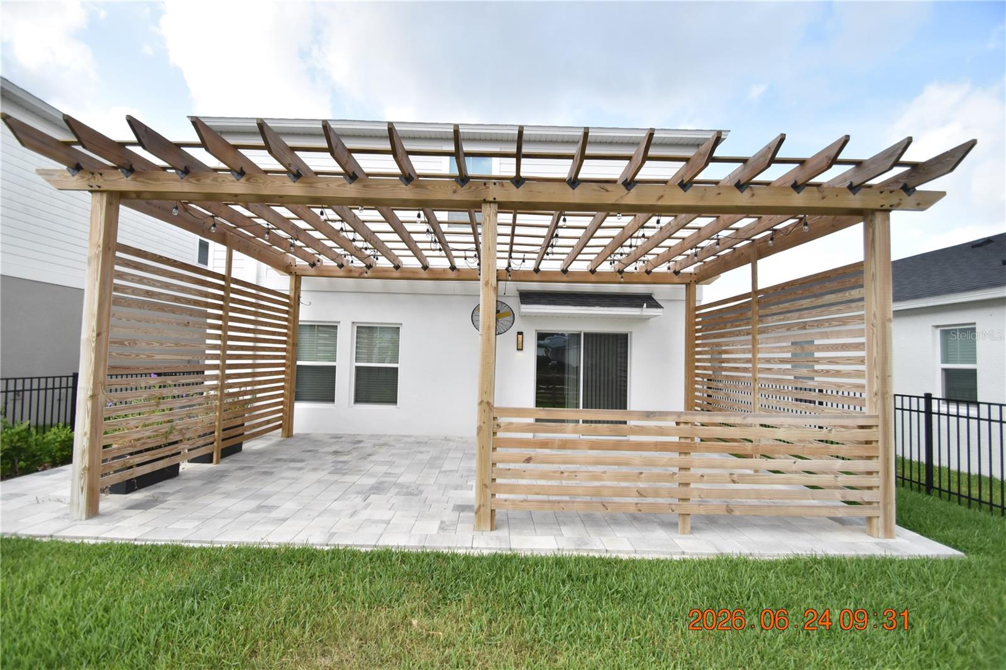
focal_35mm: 15
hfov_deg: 100.4
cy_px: 335
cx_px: 503
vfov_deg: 77.3
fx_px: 419
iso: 800
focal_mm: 10
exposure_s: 1/3000
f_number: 3.5
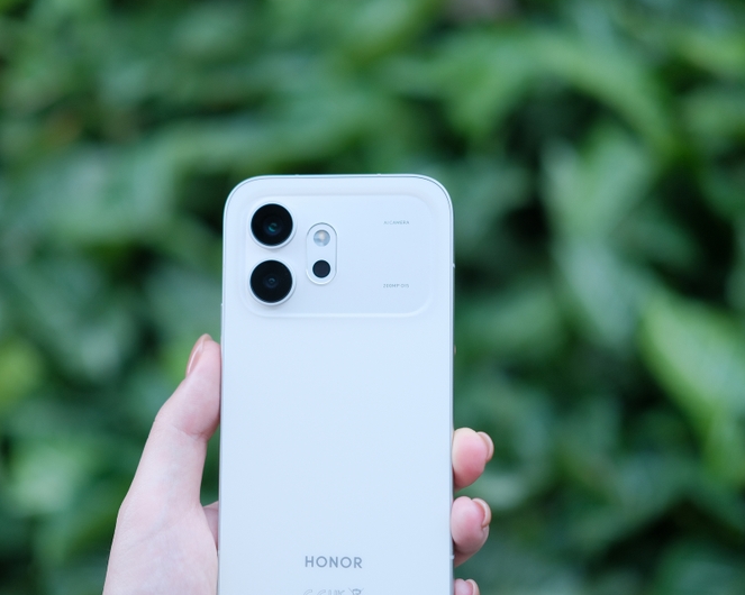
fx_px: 1323
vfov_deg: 25.4
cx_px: 324
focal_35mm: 60
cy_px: 298
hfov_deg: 31.4
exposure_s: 1/500
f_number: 2
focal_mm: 35
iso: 400
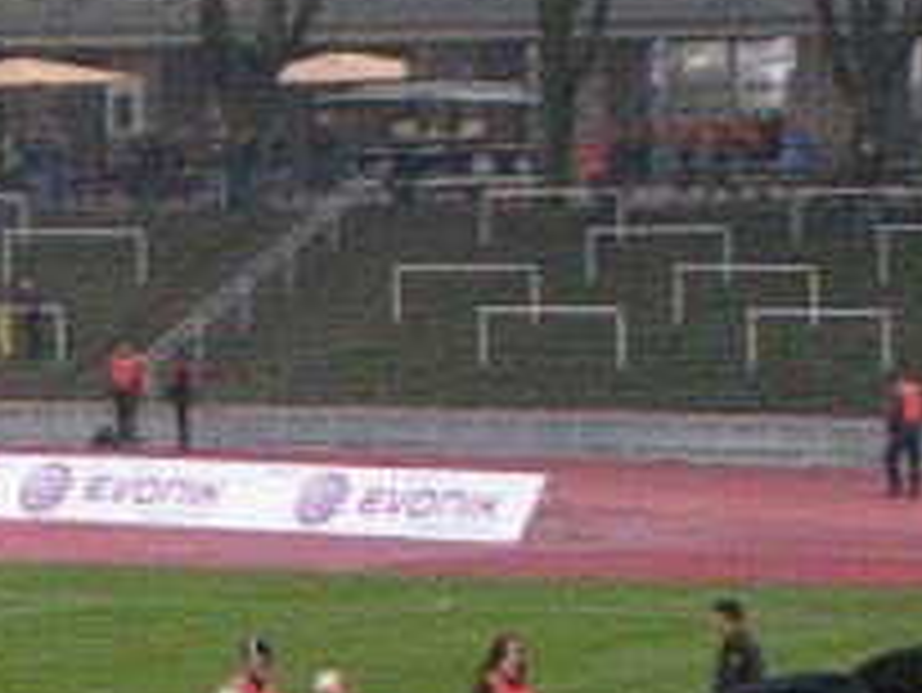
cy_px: 522
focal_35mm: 254
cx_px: -823
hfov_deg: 7.5
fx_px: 6769
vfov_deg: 5.9
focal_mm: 10
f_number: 3.2
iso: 125
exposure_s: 1/80
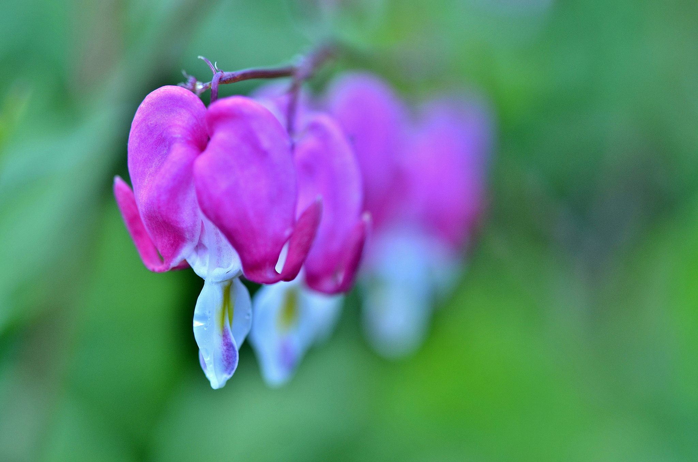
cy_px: 231
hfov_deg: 22.7
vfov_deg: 15.1
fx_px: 1741
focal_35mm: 90
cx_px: 349
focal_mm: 60
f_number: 4
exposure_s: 1/160
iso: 200
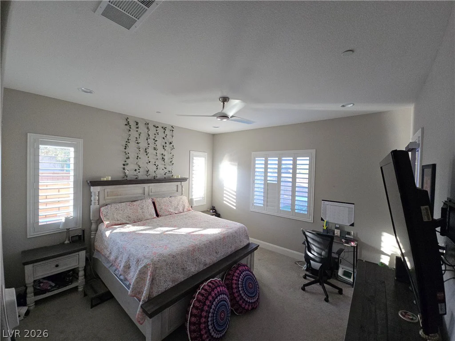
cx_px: 228
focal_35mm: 13
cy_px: 170
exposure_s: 1/60
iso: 80
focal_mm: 2.2
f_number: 2.2
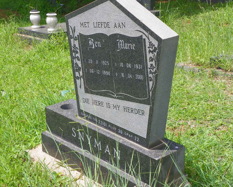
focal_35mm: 71
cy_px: 93
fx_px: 489
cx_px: 110
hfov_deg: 26.8
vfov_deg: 21.5
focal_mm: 12.1
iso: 64
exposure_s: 1/160
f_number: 5
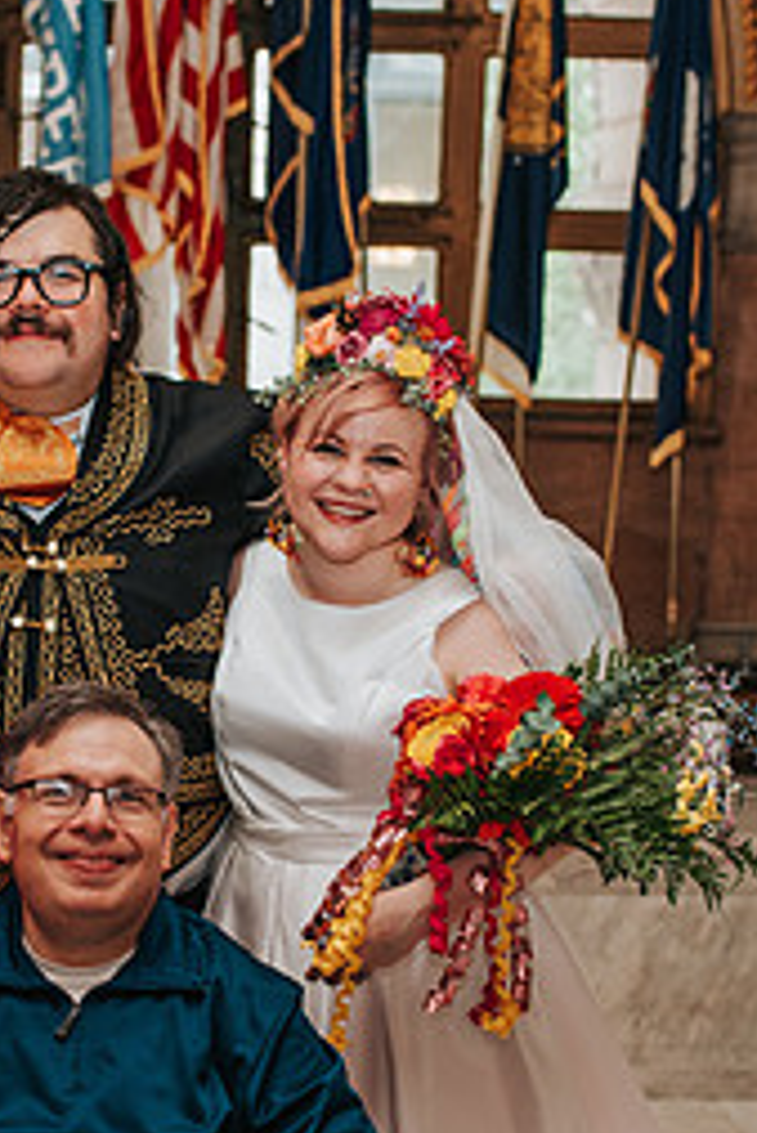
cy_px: 766
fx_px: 2646
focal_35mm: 84
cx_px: 137
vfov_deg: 24.0
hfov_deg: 16.2
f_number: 3.2
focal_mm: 35
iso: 1000
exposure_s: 1/200
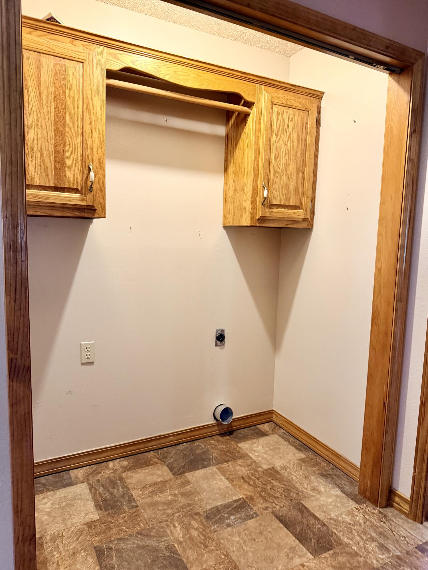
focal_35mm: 24
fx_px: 396
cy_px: 285
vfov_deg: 71.6
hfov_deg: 56.8
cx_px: 214
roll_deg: -1.2
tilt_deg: -3.7
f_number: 1.78
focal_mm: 6.76
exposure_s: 1/60
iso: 400
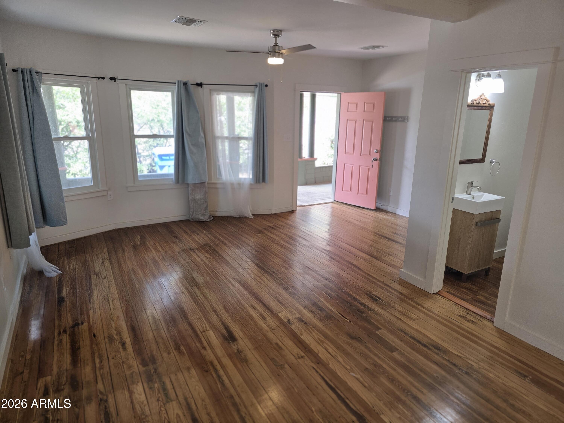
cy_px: 212
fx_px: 375
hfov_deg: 73.9
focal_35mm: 23
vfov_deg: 58.9
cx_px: 282
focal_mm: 6.3
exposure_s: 1/120
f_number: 1.7
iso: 100
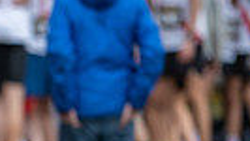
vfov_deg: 1.1
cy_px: 181
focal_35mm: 1130
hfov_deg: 1.9
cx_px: -210
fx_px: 7495
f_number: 2.8
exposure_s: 1/800
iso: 320
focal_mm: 200
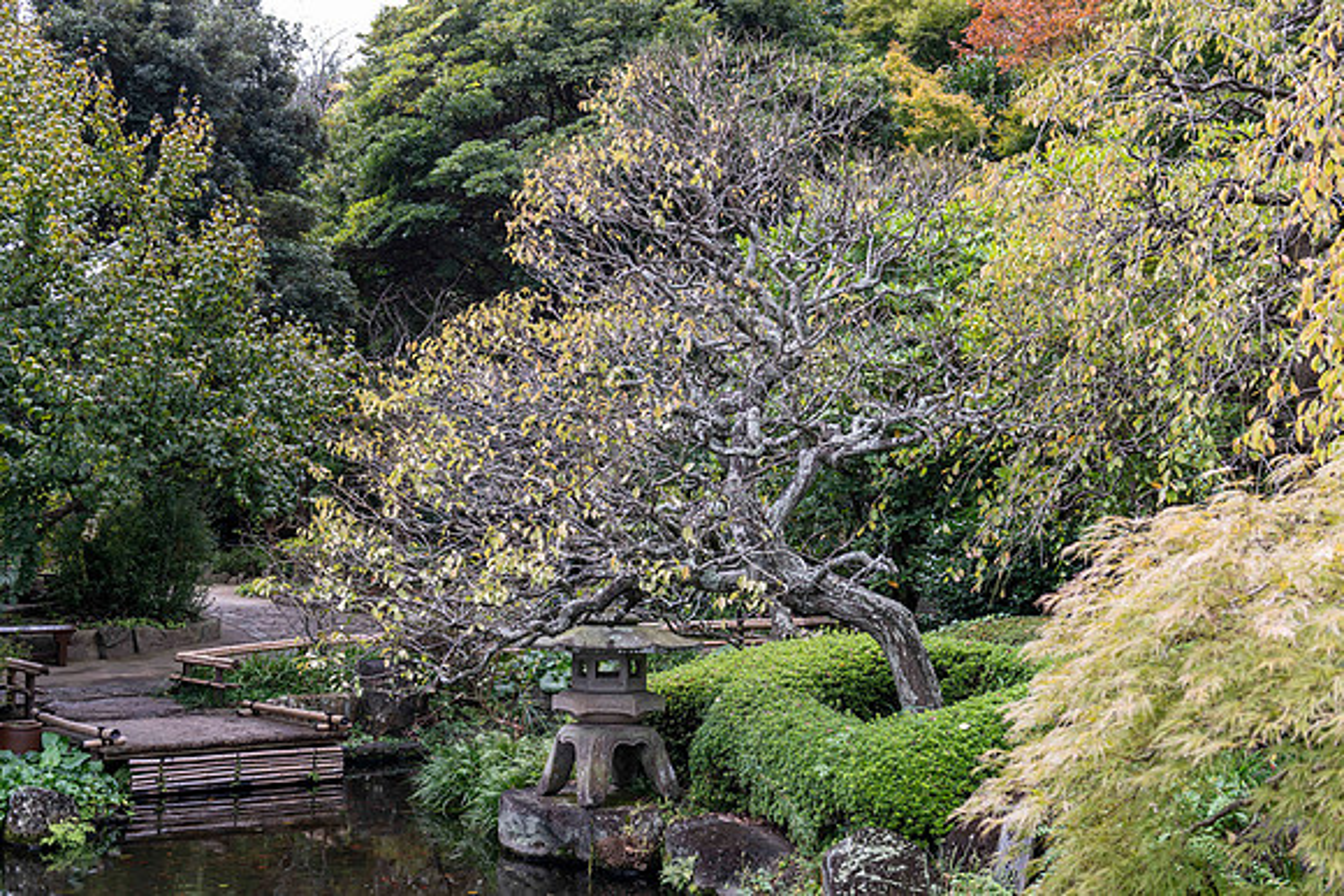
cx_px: 672
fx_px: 1419
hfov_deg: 50.7
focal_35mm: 38
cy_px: 448
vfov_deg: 35.1
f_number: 5
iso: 90
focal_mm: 38
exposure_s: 1/80
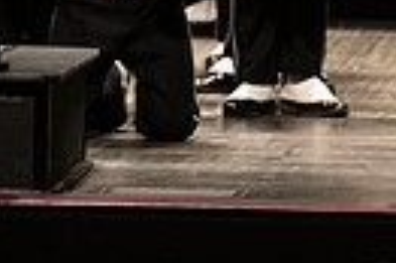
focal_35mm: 883
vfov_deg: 1.6
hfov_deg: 2.3
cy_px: -284
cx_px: 744
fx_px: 9701
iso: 2500
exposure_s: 1/500
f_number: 2.8
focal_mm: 200
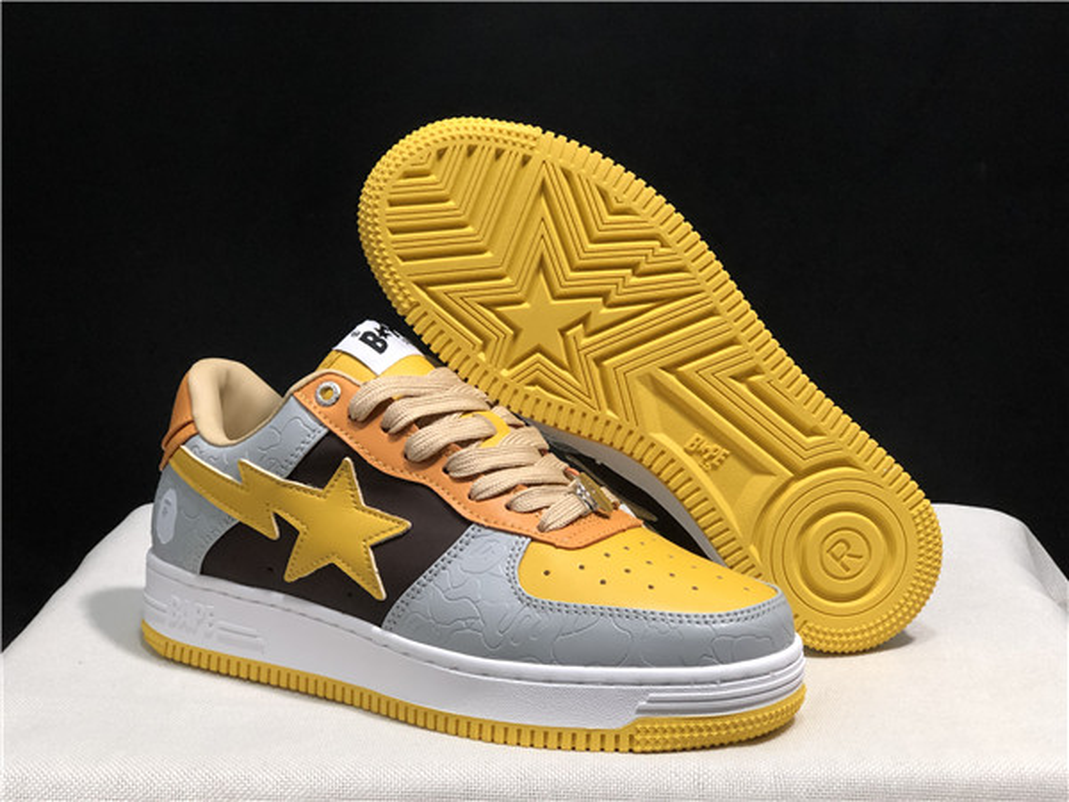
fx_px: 1760
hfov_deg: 33.8
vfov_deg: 25.7
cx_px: 534
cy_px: 401
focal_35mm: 57
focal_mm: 6.6
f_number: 2.8
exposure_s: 1/30
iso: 80
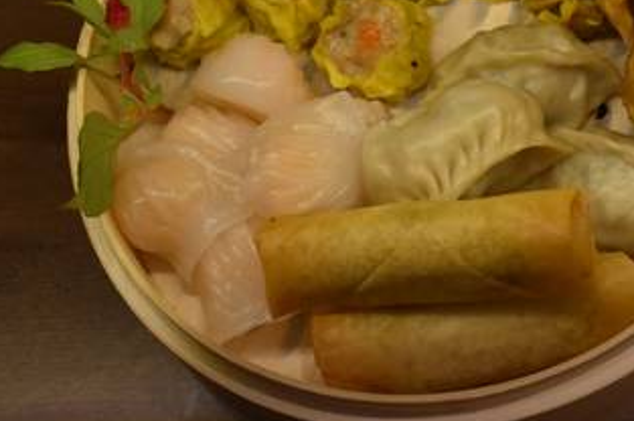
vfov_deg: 14.4
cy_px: 160
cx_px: 561
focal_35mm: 95
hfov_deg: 21.1
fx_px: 1671
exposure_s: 1/250
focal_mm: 30
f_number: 4.2
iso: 720
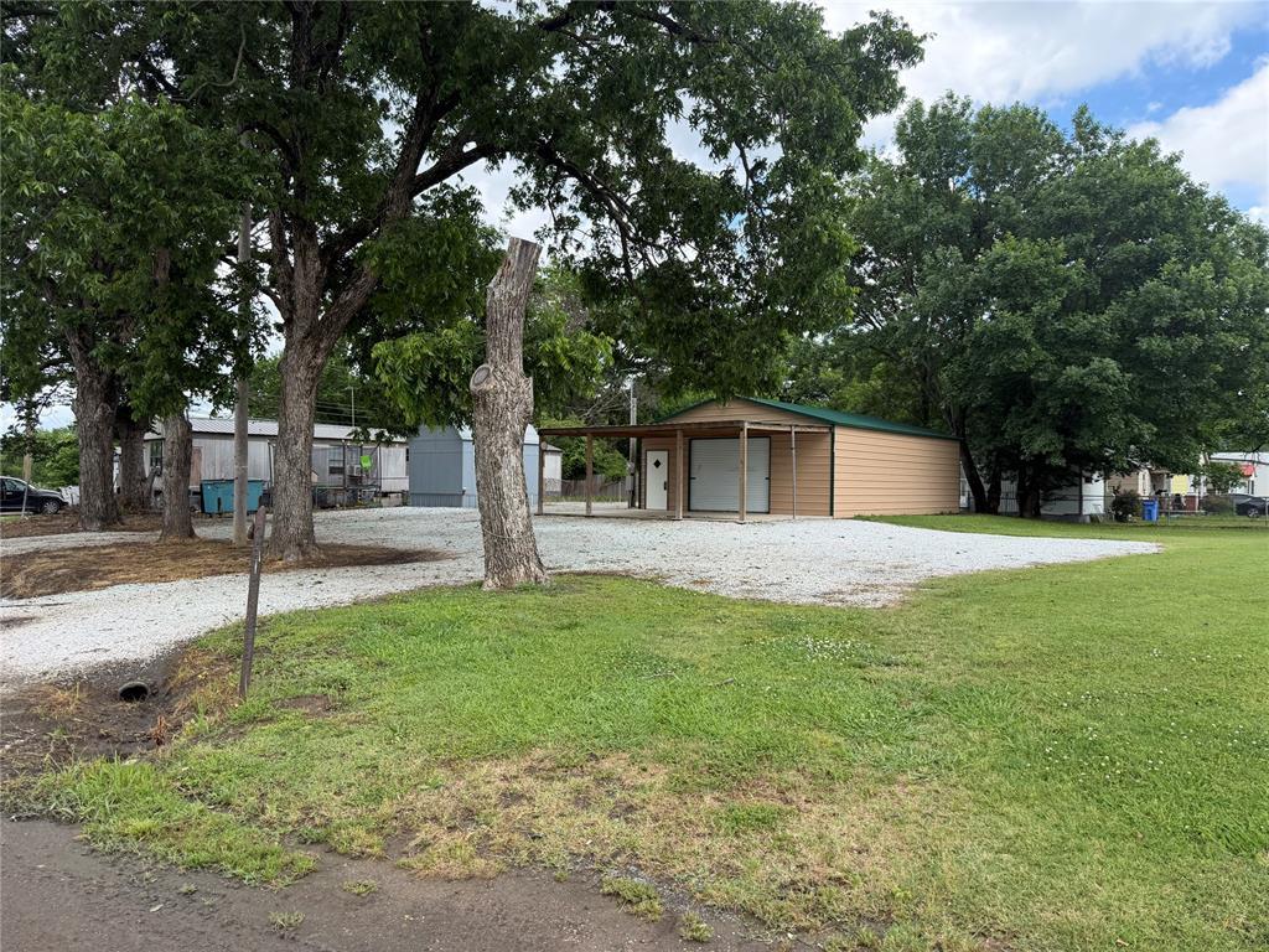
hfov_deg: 71.6
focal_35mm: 24
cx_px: 634
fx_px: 880
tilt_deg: +0.1
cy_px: 476
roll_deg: -0.7
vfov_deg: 56.8
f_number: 1.78
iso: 100
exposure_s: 1/1812
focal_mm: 6.76
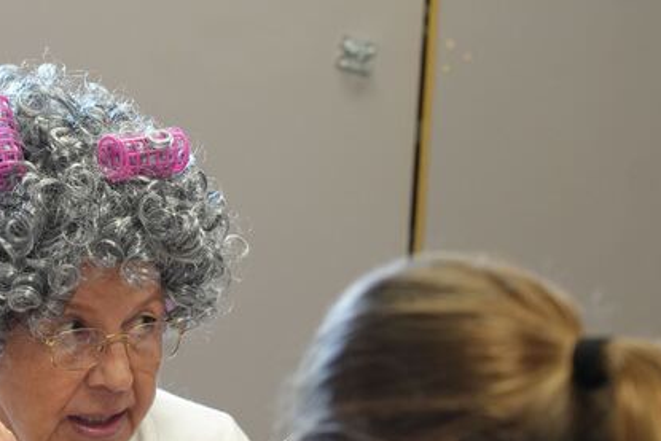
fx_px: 3398
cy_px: 505
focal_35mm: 185
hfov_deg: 11.1
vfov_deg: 7.4
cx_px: 89
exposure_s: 1/160
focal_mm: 75
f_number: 4
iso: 2000
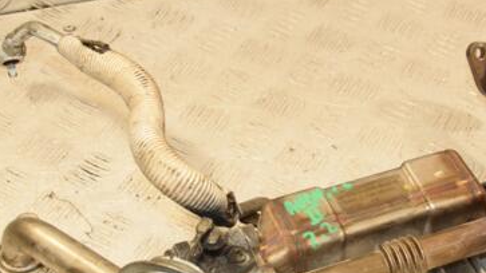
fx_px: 1005
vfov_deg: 15.4
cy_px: 213
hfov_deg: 27.1
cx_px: 289
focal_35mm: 78
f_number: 5.6
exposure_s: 1/200
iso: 800
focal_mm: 30
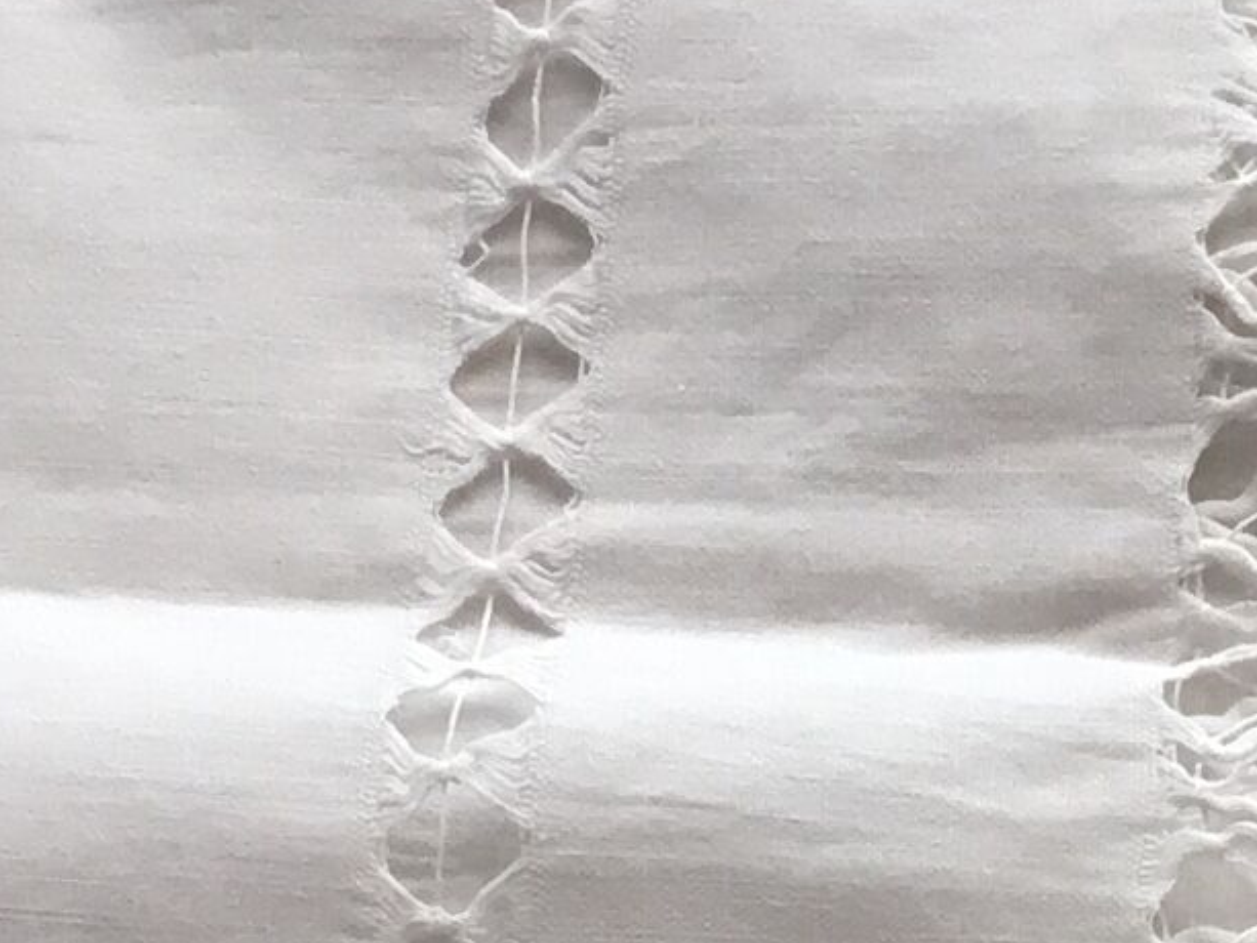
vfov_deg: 8.3
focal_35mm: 165
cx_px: 1489
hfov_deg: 11.7
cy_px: 2187
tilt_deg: -74.6
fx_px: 5993
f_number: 2.4
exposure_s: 1/100
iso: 40
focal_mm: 3.3
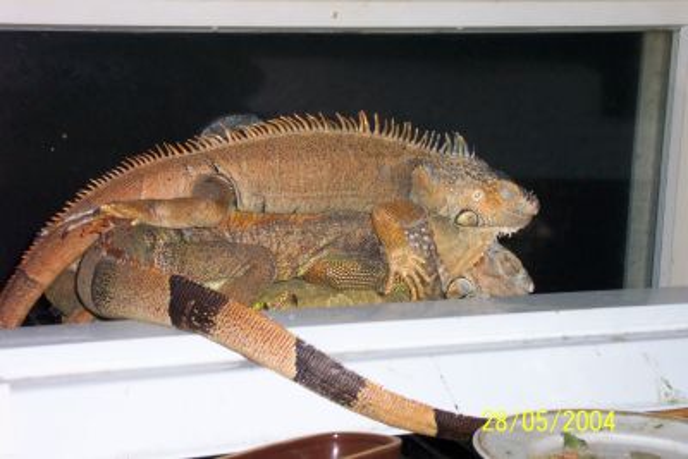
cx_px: 344
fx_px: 2007
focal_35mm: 105
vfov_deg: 13.1
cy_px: 230
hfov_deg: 19.4
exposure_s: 1/90
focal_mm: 21.2
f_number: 4.7
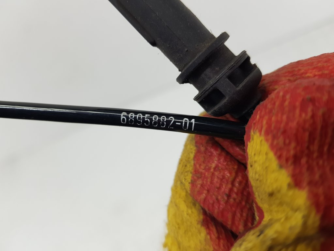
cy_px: 126
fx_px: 251
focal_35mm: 26
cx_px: 167
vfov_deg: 53.1
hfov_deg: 67.3
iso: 50
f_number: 1.7
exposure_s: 1/100
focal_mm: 4.2
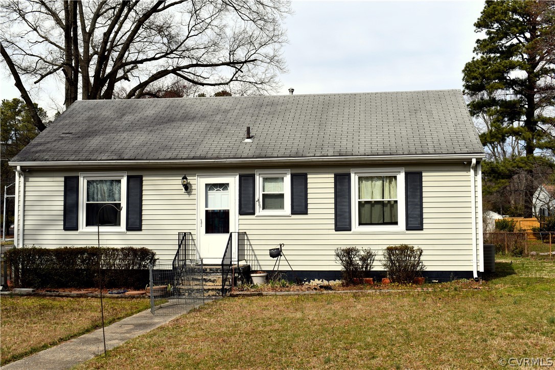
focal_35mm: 42
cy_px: 185
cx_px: 278
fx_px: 647
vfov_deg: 31.9
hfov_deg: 46.4
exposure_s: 1/320
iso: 100
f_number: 9
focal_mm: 28
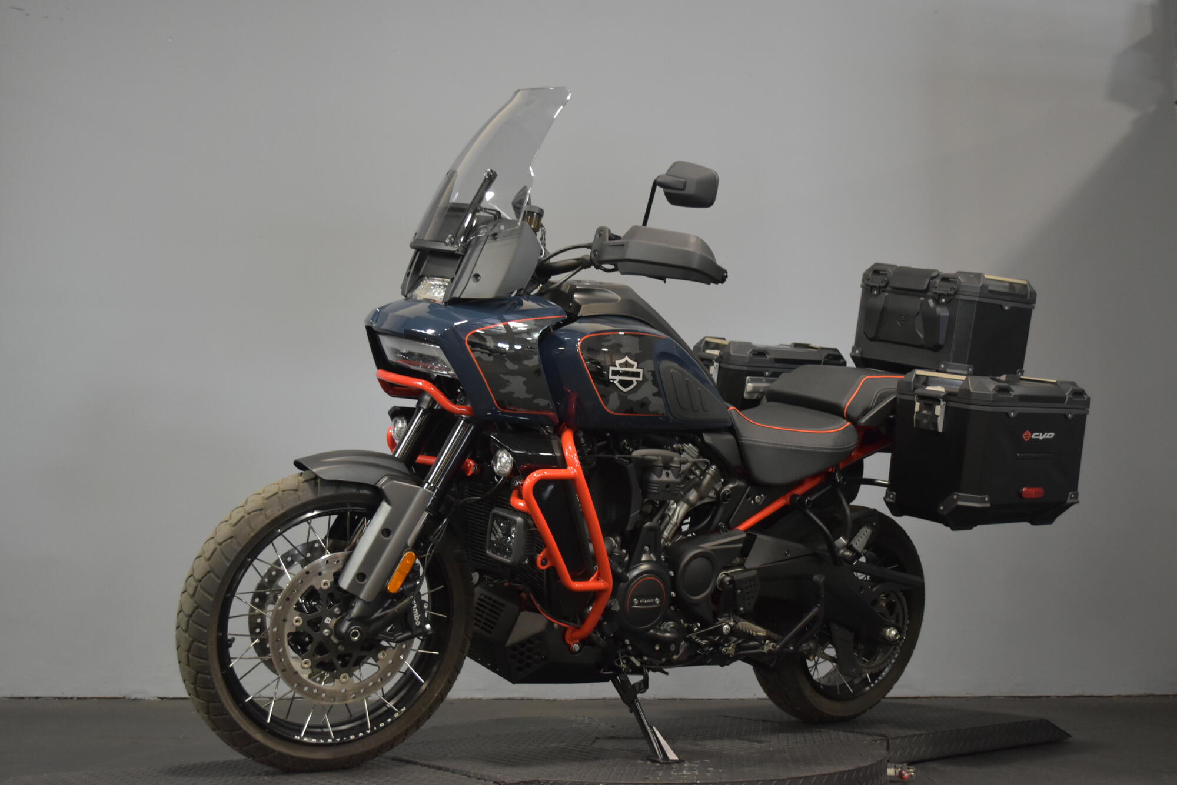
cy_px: 392
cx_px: 588
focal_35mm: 39
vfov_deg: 34.2
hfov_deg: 49.5
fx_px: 1275
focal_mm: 26
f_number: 4.2
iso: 1400
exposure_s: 1/30
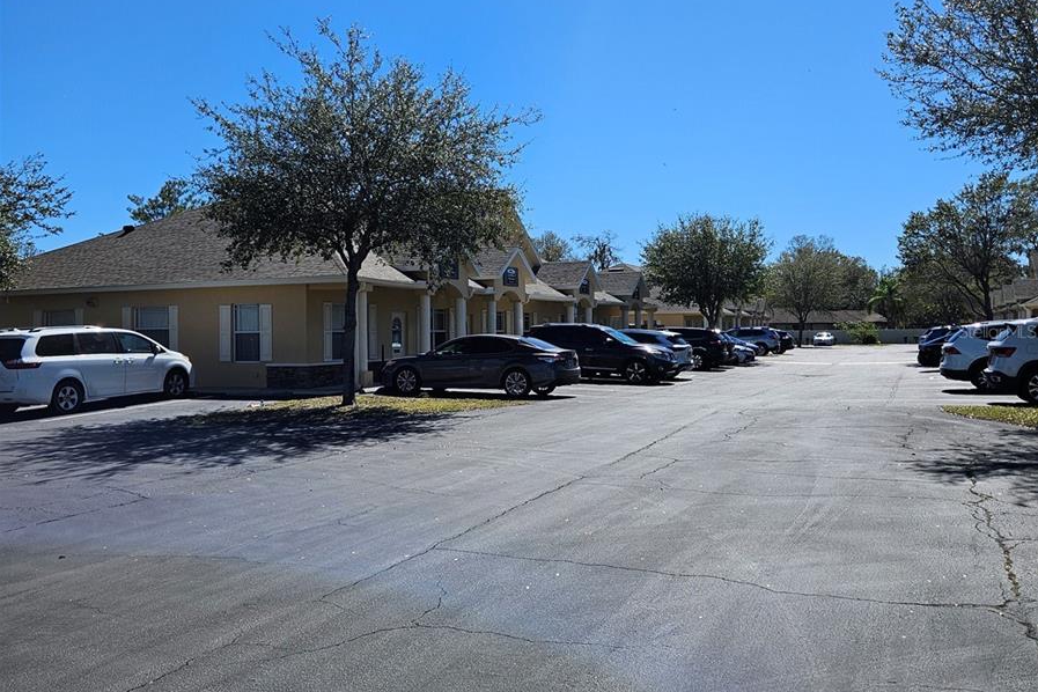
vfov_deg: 41.1
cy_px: 331
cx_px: 520
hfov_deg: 58.7
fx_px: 923
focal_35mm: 32
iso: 25
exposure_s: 1/2835
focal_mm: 5.4
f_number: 1.8
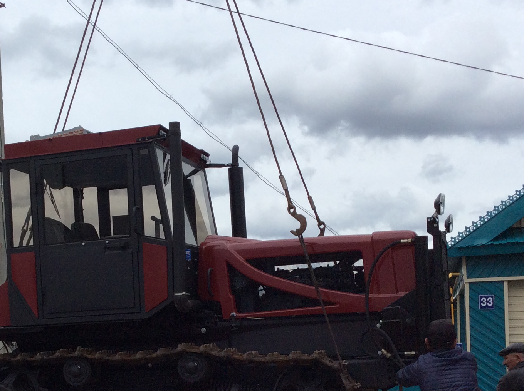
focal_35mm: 61
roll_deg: +0.8
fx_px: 922
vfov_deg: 23.6
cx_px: 181
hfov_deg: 31.5
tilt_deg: +0.3
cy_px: 319
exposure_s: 1/1590
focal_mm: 3.3
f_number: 2.4
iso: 32
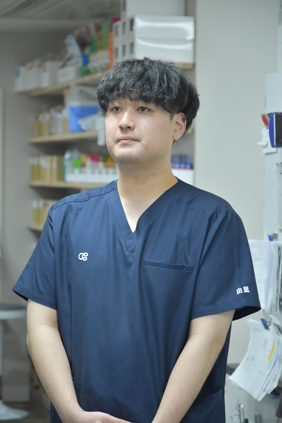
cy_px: 212
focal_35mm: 112
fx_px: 1322
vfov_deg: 18.2
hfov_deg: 12.2
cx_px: 141
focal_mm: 75
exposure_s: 1/160
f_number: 4
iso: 1600
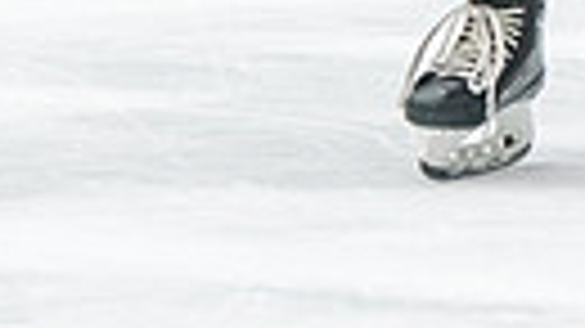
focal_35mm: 754
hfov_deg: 2.9
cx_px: 463
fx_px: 11691
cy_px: -461
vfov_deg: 1.6
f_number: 2.8
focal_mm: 125
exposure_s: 1/800
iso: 3200
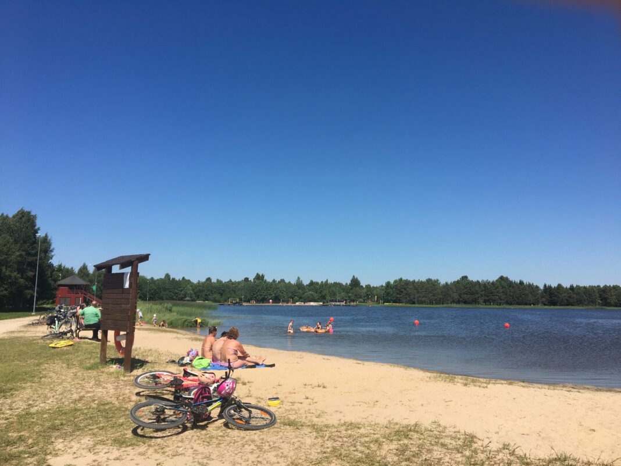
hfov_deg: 61.7
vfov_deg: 48.2
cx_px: 310
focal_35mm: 29
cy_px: 233
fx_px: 520
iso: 25
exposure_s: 1/2198
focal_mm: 4.15
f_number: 2.2
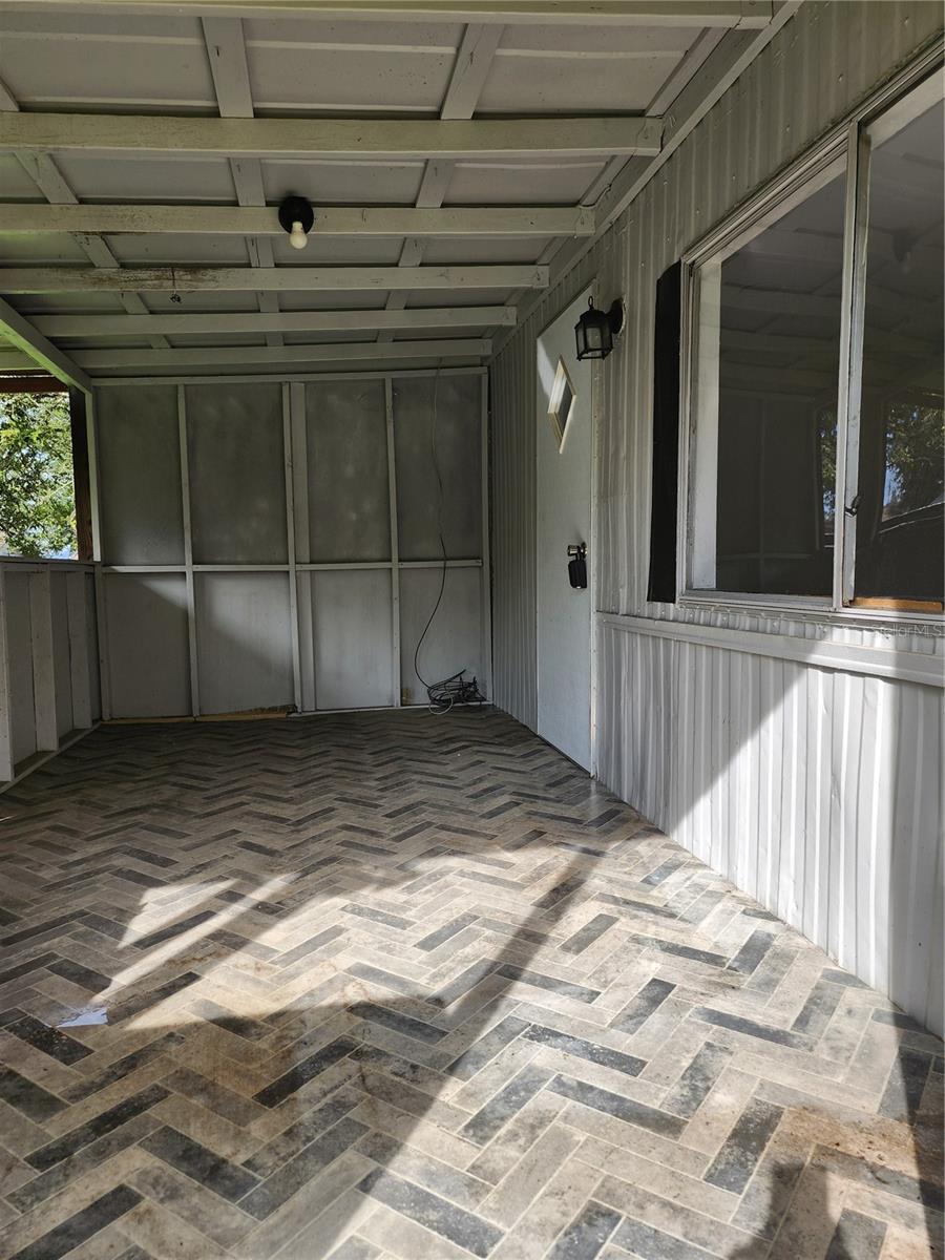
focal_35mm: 23
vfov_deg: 73.9
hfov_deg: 58.9
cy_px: 630
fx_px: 837
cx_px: 472
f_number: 1.8
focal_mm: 6.4
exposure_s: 1/234
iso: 12
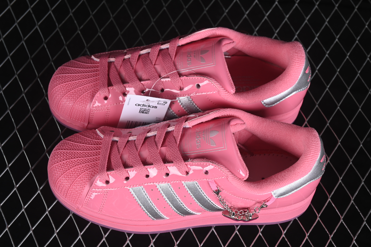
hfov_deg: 27.0
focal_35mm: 75
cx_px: 186
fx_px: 773
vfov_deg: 18.2
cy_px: 124
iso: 160
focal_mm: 50
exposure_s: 1/80
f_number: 7.1
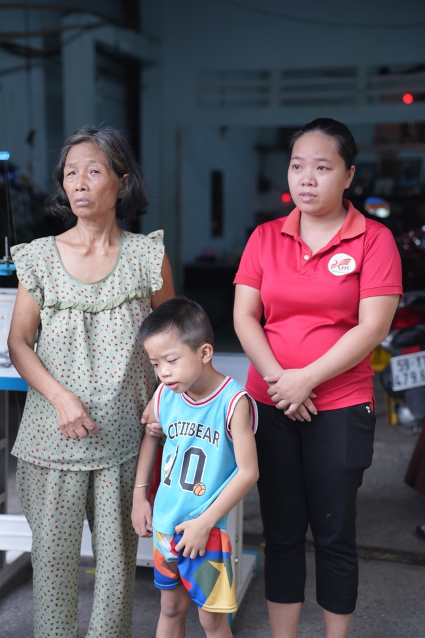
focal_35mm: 60
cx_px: 212
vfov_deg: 33.4
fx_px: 1062
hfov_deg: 22.6
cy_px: 319
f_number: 2.8
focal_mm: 60
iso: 320
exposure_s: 1/100
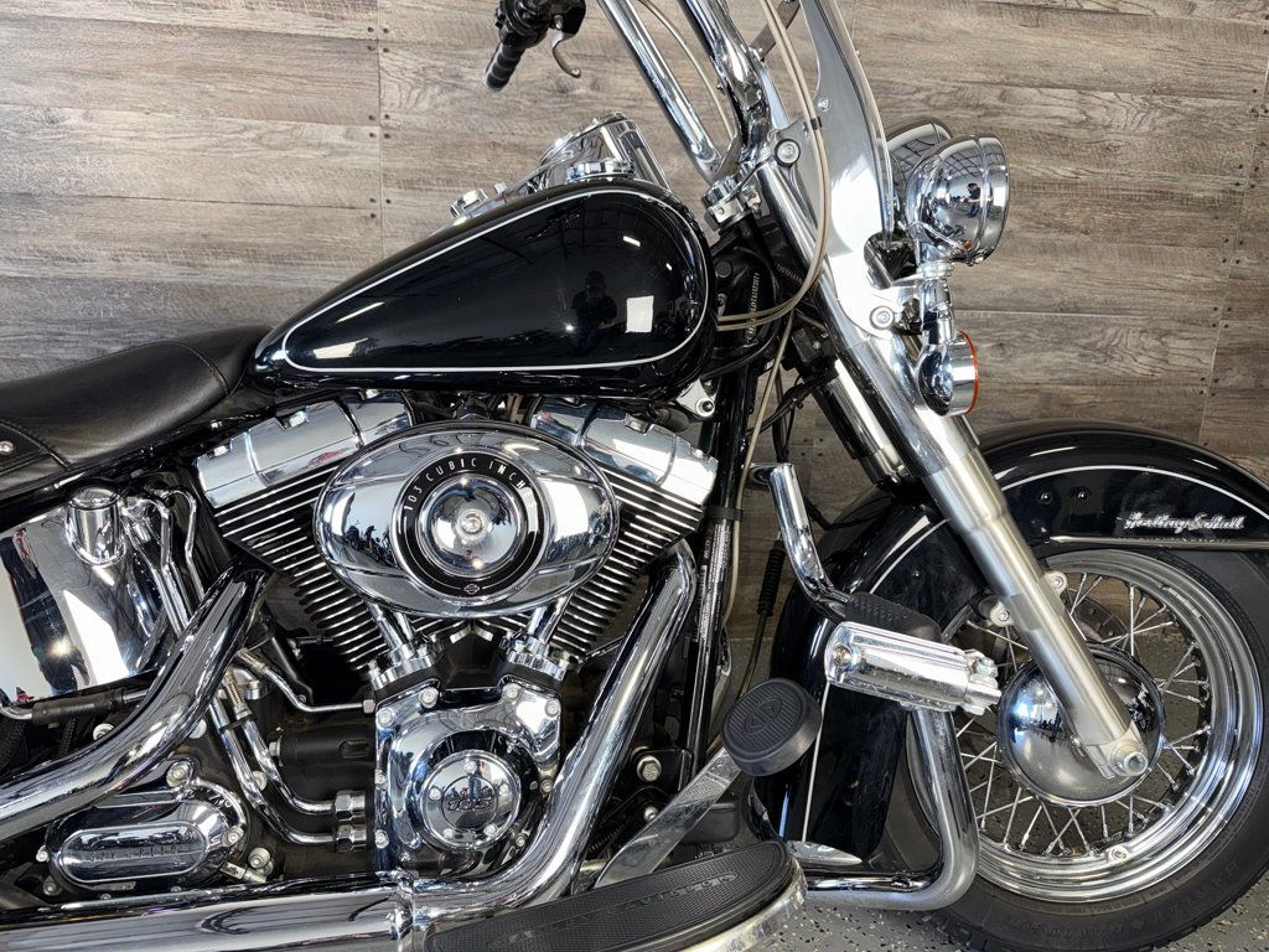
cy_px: 476
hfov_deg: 71.6
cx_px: 634
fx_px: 880
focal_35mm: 24
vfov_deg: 56.8
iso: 64
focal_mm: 6.76
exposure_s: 1/33
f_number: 1.78
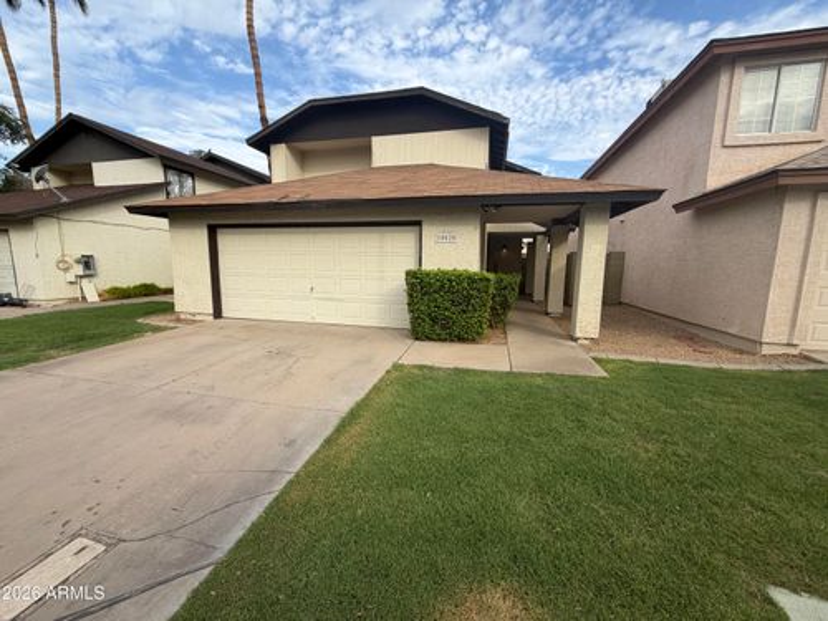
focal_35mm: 14
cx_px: 414
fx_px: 335
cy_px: 310
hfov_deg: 102.1
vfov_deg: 85.7
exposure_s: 1/770
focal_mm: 2.22
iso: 40
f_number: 2.2
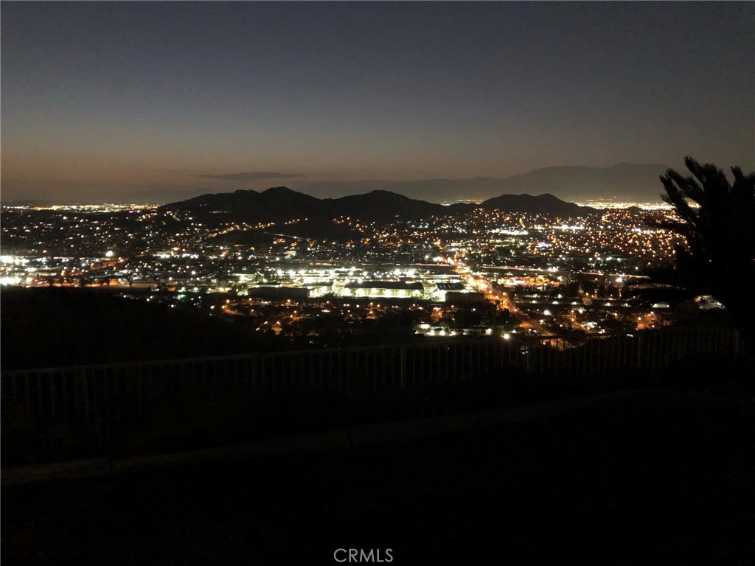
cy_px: 283
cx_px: 378
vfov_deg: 49.7
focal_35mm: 28
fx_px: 611
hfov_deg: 63.4
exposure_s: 1/4
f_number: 1.8
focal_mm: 3.99
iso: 800
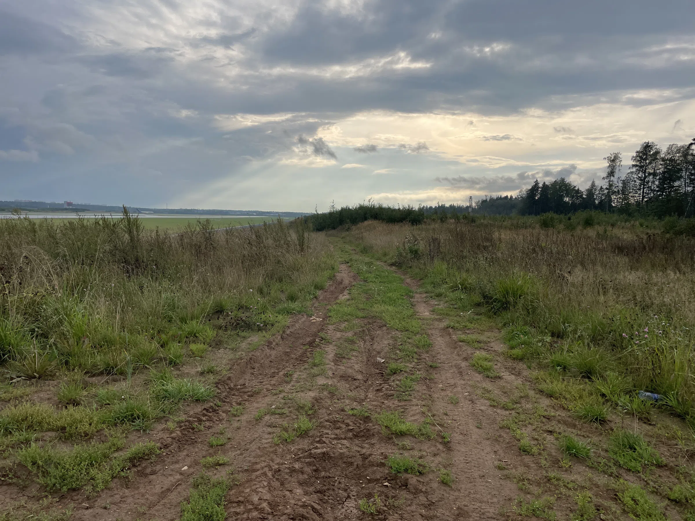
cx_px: 348
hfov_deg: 67.3
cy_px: 260
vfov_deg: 53.1
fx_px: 522
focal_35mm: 26
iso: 32
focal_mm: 4.2
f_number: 1.6
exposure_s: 1/2304
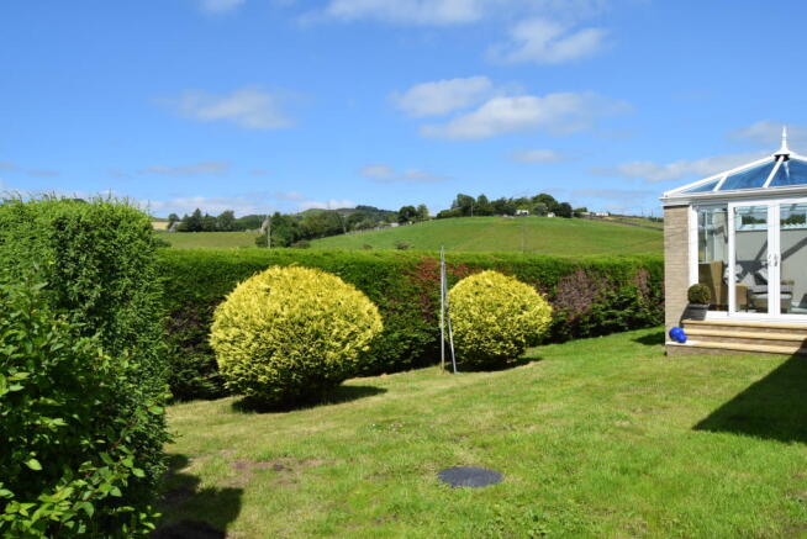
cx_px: 404
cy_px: 270
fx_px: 606
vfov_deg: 48.0
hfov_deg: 67.3
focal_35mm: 27
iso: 200
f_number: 10
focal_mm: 18
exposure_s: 1/400
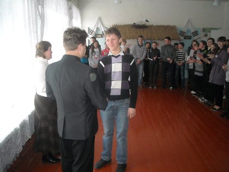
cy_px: 86
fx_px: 232
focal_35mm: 35
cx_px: 114
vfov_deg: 40.7
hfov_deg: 52.6
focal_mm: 5.7
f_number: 2.8
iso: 400
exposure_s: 1/60
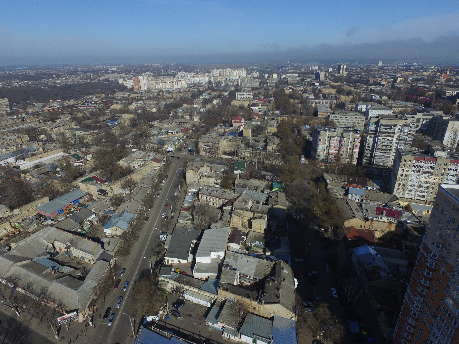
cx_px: 230
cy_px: 172
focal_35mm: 20
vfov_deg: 66.0
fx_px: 265
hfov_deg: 81.7
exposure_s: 1/2083
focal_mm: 3.61
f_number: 2.8
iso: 100
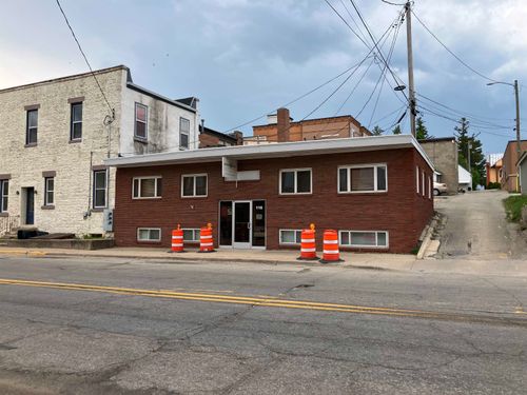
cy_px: 198
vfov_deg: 49.7
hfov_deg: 63.4
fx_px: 426
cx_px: 264
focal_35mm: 28
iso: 32
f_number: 1.8
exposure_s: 1/1033
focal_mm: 3.99
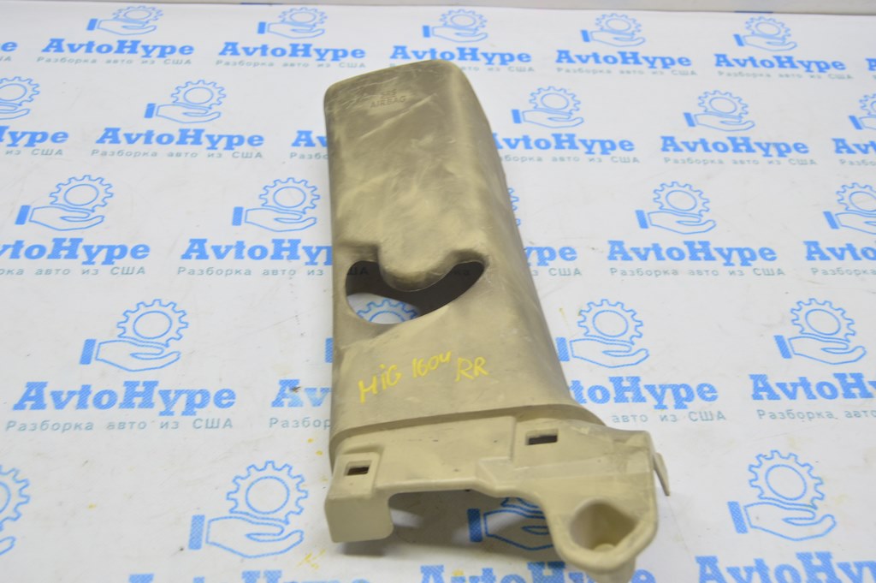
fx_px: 875
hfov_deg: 53.2
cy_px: 292
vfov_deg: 36.8
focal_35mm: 36
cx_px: 438
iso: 400
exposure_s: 1/20
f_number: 5.6
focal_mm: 24
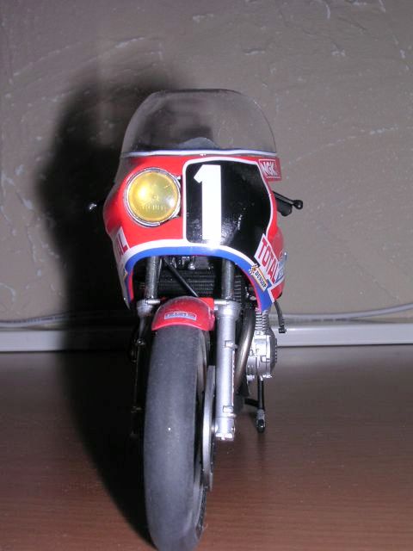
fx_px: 779
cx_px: 206
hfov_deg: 29.7
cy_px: 276
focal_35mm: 49
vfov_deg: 38.9
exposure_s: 1/60.1
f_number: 6.2
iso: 100
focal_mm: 7.5
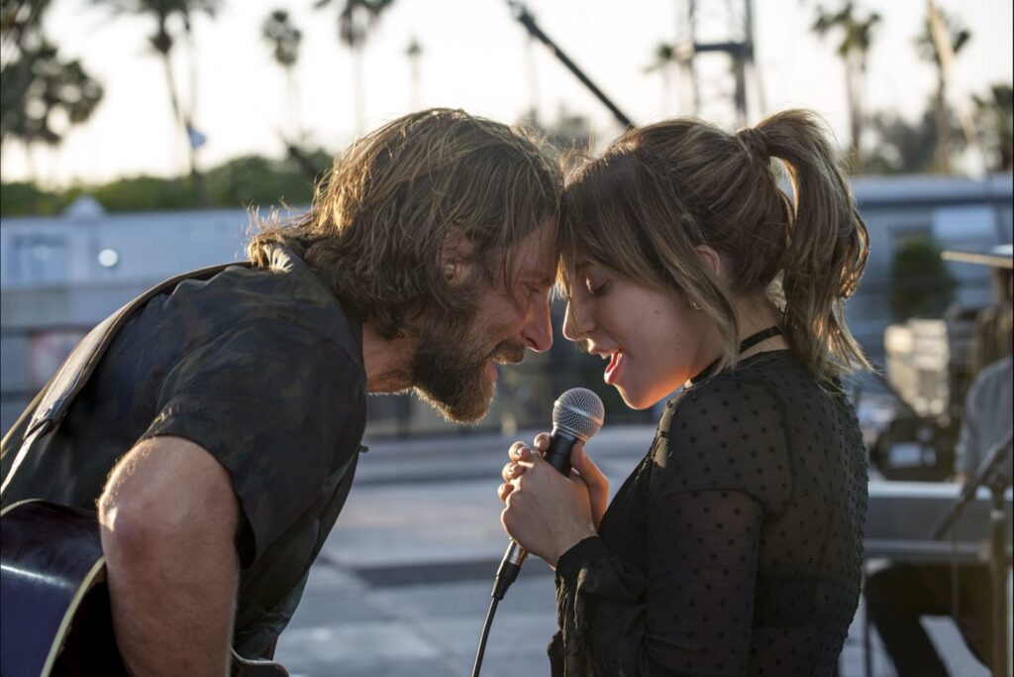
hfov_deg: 20.0
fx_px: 2873
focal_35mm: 102
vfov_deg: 13.4
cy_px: 338
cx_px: 507
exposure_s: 1/250
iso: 400
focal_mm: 102
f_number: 6.3
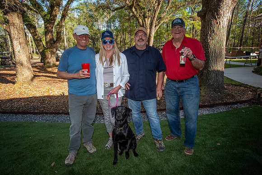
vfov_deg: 57.2
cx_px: 131
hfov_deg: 78.6
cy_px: 88
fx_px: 160
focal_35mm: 22
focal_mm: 22
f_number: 13
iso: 1000
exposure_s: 1/125
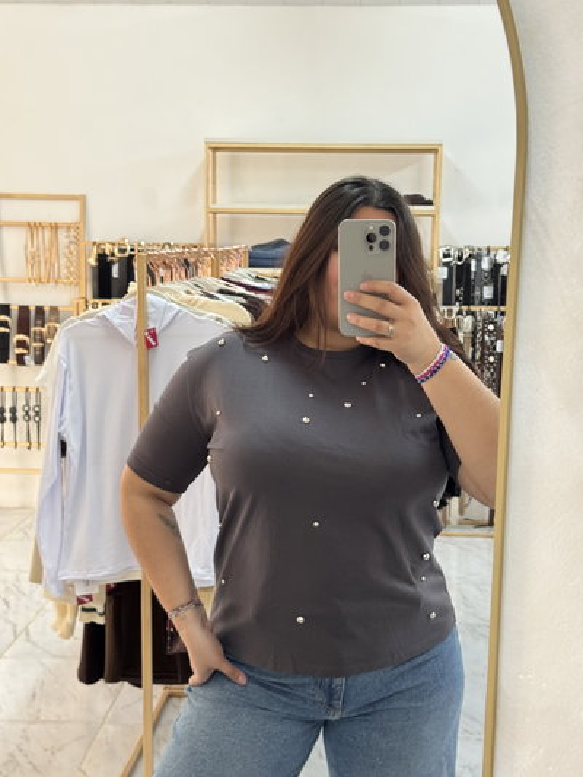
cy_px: 388
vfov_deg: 39.6
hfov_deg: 30.3
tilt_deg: -7.6
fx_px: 1077
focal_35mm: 48
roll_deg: +0.4
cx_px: 292
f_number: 1.78
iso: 320
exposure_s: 1/33
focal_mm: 6.76
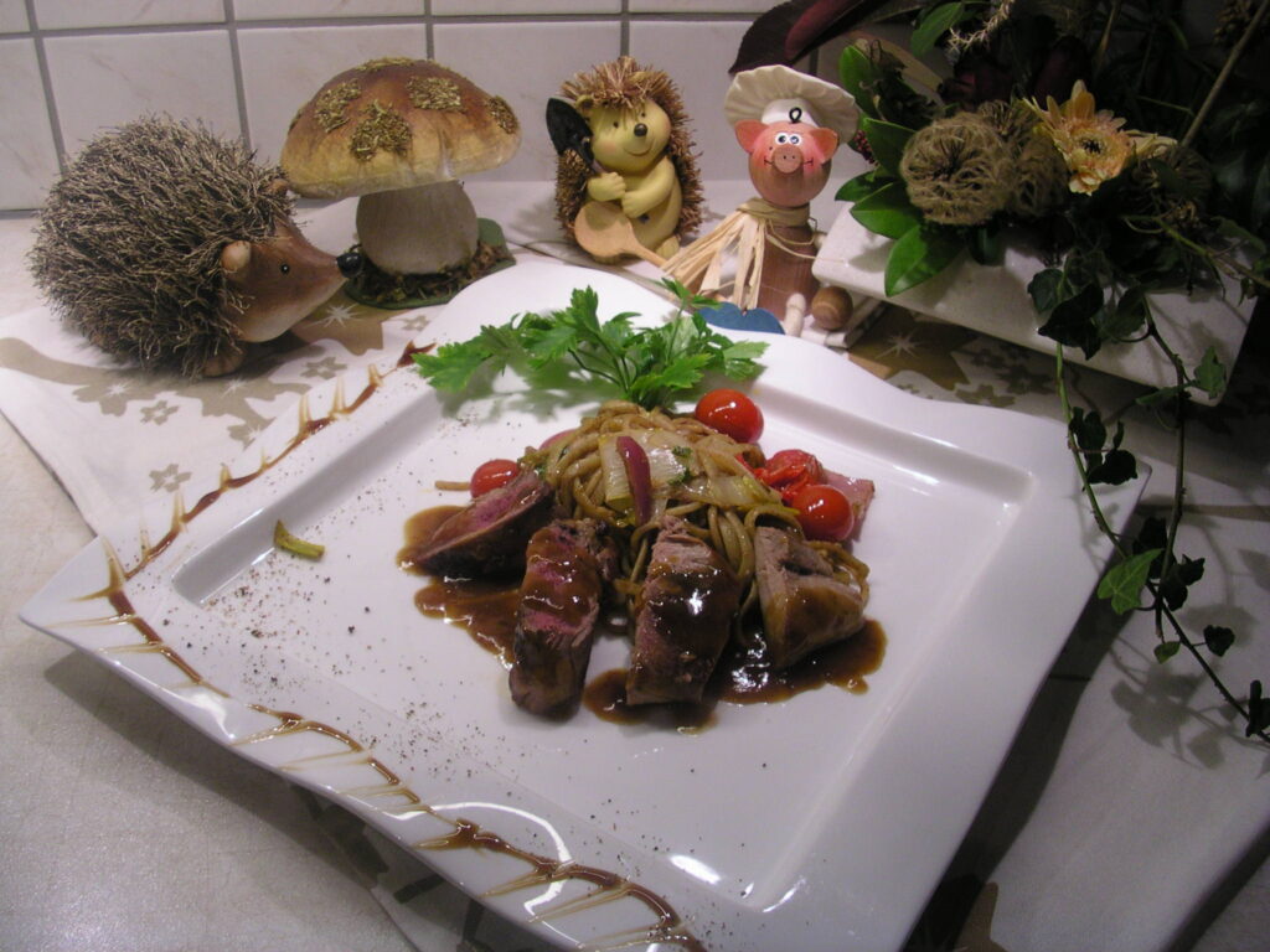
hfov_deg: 50.1
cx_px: 635
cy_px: 476
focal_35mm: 37
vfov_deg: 38.7
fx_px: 1357
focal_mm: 5.6
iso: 100
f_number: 2.7
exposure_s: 1/35
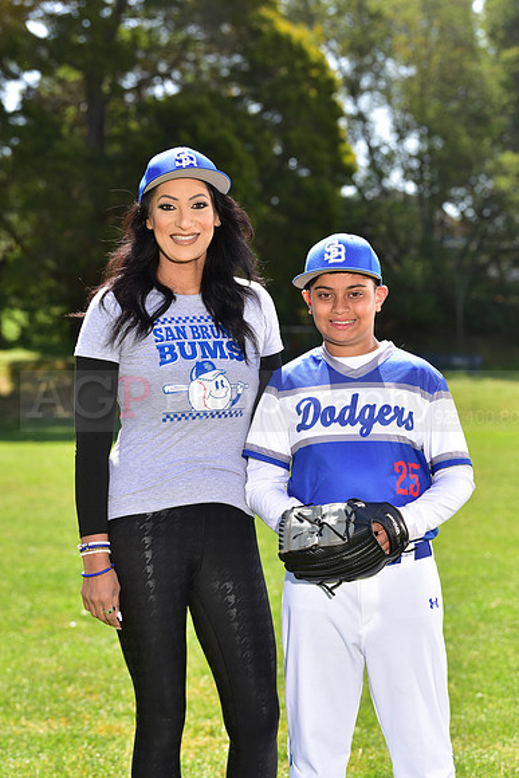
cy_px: 389
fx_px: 2053
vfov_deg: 21.5
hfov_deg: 14.4
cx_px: 260
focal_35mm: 95
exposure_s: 1/200
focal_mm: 95
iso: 80
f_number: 5
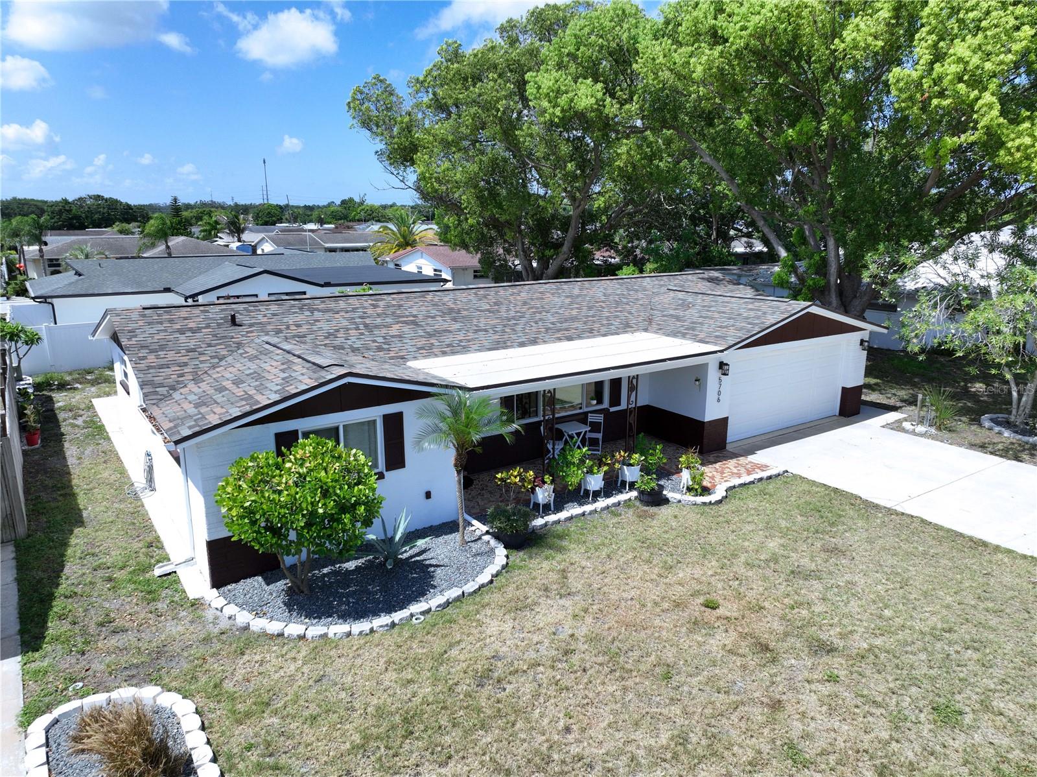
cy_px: 388
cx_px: 518
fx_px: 719
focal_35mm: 24
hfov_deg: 71.6
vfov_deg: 56.8
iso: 100
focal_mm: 12.29
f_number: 3.2
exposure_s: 1/320
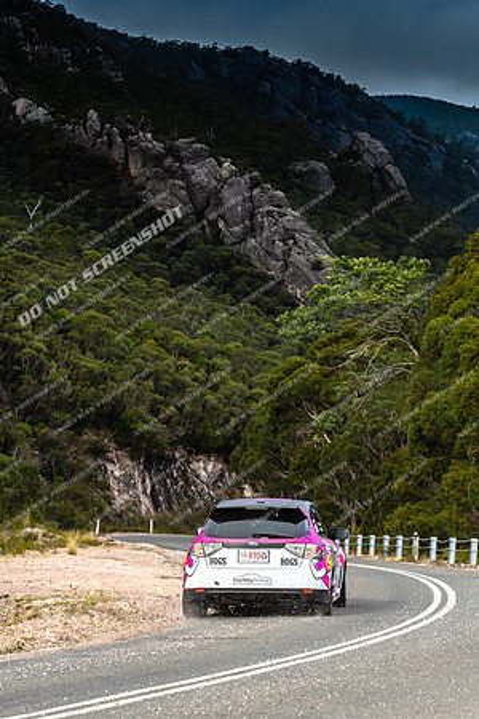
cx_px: 240
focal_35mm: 105
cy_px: 360
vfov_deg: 19.5
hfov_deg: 13.0
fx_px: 2095
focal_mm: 70
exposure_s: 1/2000
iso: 200
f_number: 4
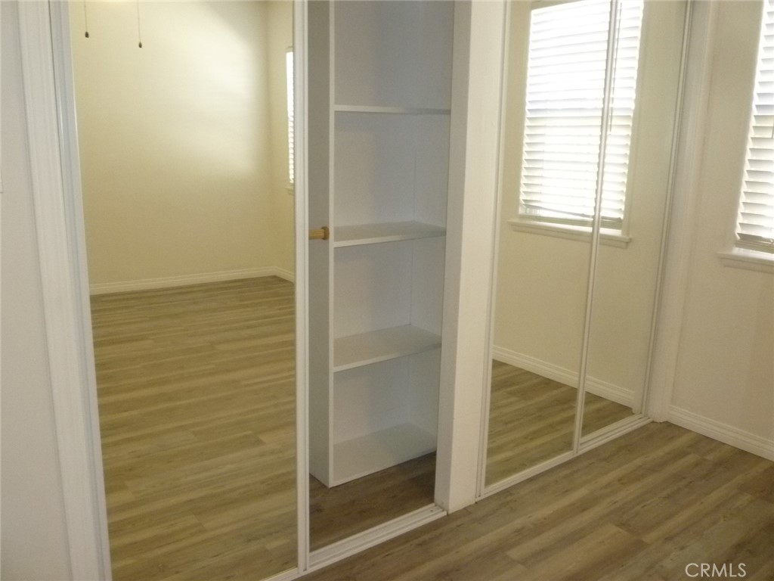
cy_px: 290
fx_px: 648
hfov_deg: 61.7
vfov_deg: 48.2
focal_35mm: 29
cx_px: 387
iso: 400
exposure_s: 1/60
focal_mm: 5.2
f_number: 3.3
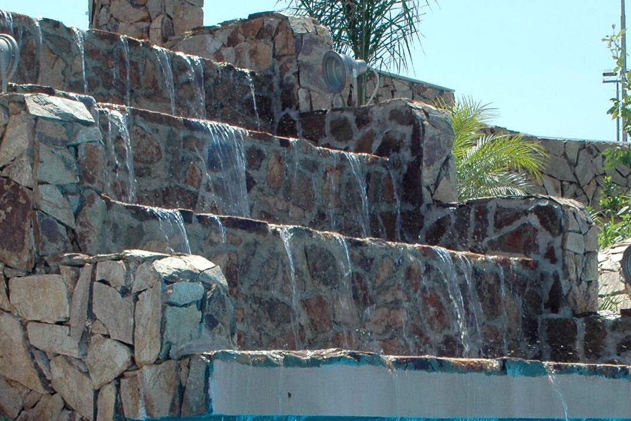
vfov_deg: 15.5
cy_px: 439
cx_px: 362
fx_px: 1507
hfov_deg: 23.6
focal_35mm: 86
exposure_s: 1/180
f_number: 13
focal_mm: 24
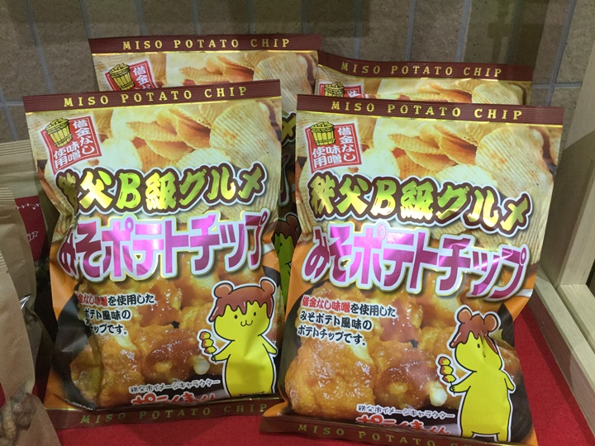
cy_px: 223
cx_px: 298
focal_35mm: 31
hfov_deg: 58.4
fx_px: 533
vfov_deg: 45.4
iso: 125
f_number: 2.4
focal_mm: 3.3
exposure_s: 1/33
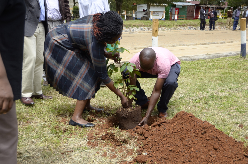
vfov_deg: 34.1
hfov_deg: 49.6
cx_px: 124
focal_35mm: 39
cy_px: 82
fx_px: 268
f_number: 4
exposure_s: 1/800
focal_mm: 26
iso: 250
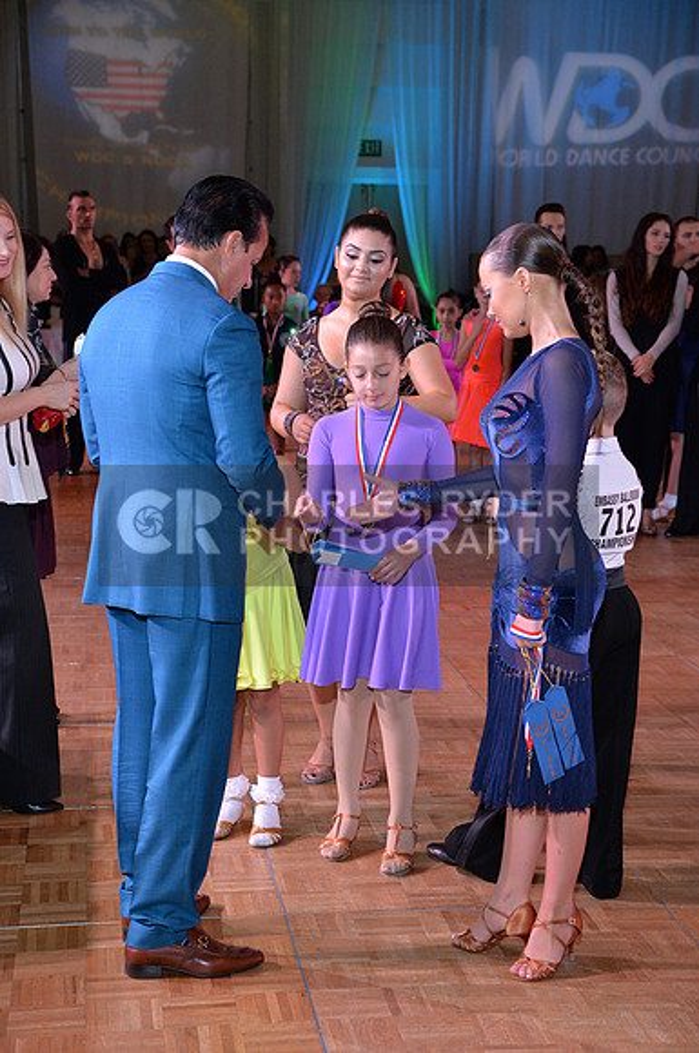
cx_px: 350
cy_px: 526
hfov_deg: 20.9
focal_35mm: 65
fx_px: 1899
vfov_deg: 31.0
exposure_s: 1/250
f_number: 6.3
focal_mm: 65
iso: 2000
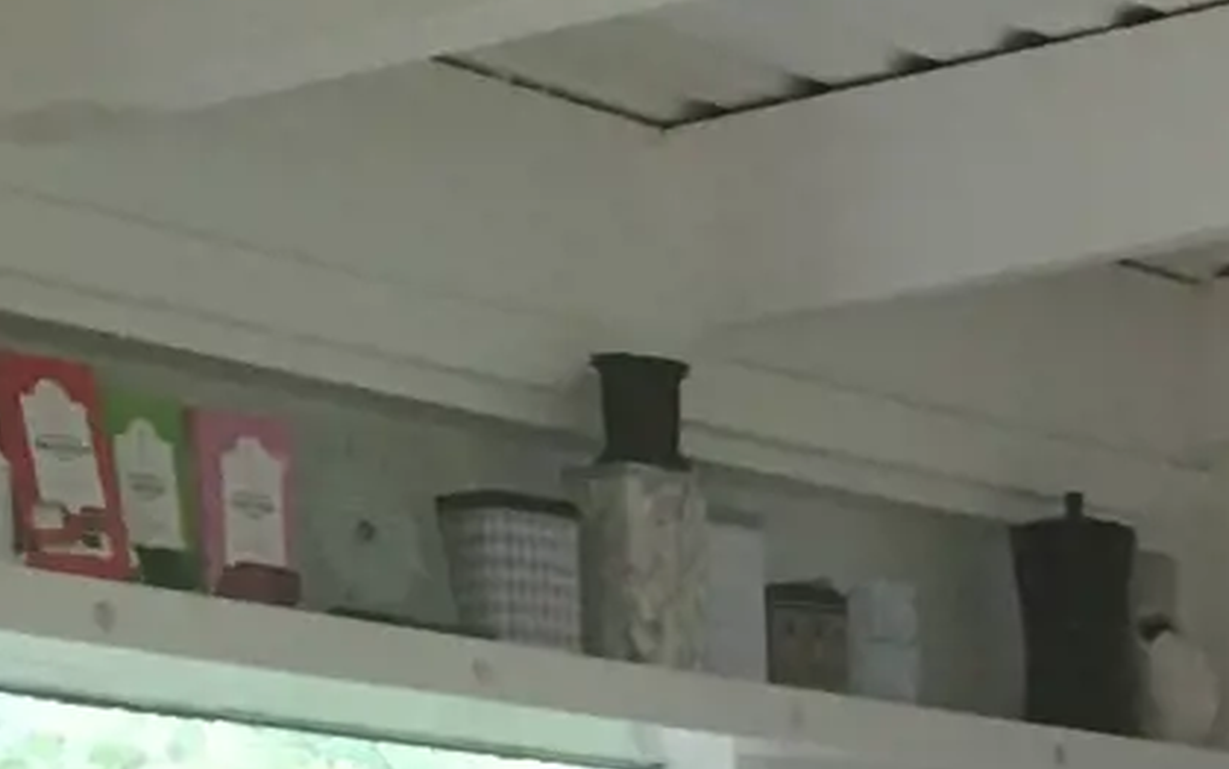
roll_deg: +1.9
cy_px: 1644
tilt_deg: -4.9
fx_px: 4723
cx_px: 1807
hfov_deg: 14.0
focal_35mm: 141
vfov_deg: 8.7
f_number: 2.2
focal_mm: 4.15
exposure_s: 1/33
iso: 200
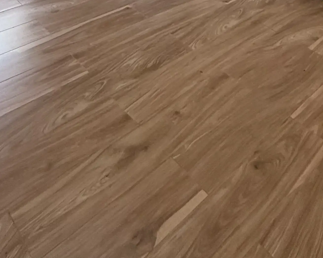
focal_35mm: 42
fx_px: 401
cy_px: -162
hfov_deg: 43.7
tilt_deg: -5.1
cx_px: 140
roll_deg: -3.9
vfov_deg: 24.3
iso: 160
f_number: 2.2
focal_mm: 2.22
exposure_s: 1/99
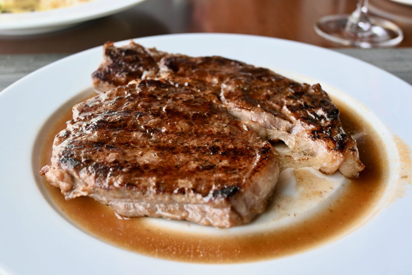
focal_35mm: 39
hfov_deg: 49.6
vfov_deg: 34.2
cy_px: 138
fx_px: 446
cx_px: 206
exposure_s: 1/160
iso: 400
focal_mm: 26
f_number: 4.5
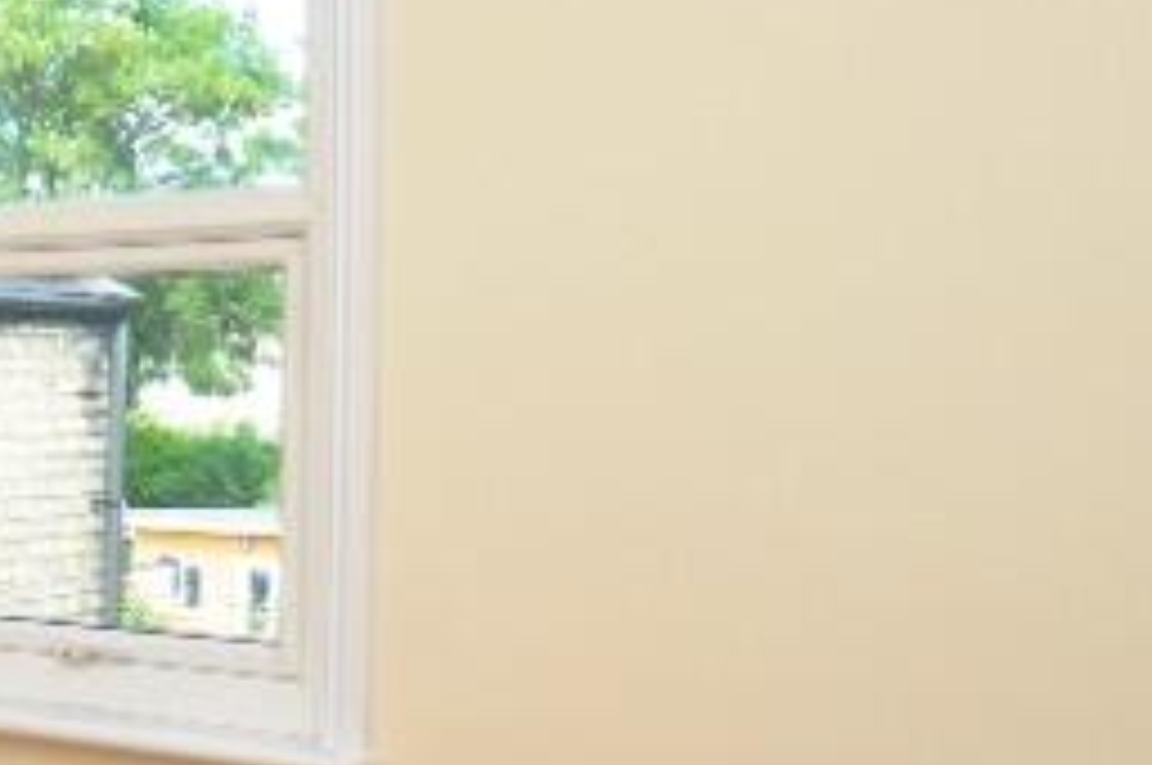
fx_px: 2109
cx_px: -531
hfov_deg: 24.5
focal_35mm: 66
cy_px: 461
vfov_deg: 20.5
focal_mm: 11
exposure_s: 1/60
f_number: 4.5
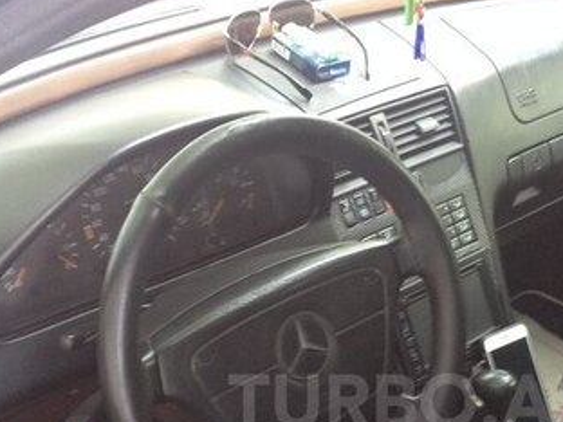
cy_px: 401
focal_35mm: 74
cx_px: 413
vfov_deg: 19.4
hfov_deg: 26.0
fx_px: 1204
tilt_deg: -34.9
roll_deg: -1.5
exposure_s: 1/20
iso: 100
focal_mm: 4.28
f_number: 2.4
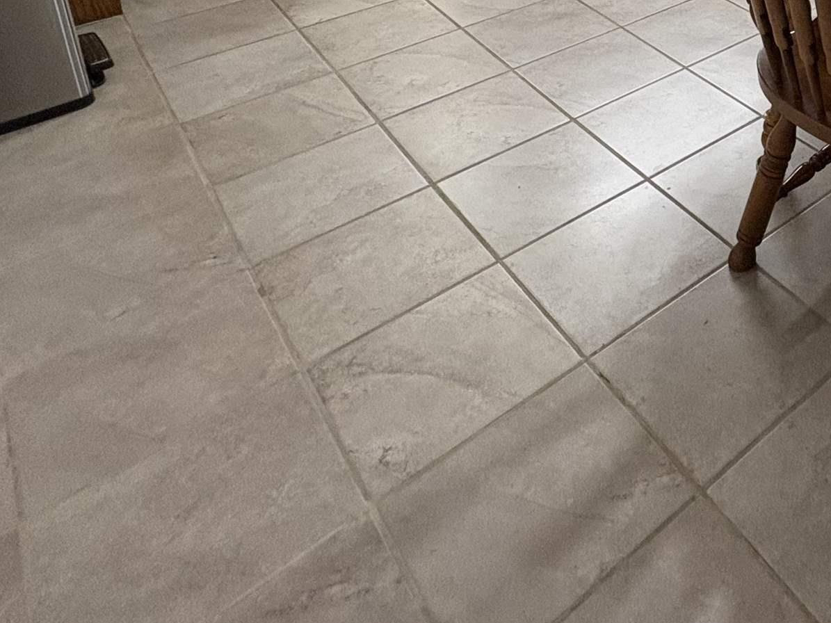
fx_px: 864
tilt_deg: -15.0
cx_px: 901
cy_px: -168
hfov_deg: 41.6
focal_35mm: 36
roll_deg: -1.5
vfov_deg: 31.5
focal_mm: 2.22
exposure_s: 1/120
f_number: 2.2
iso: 400
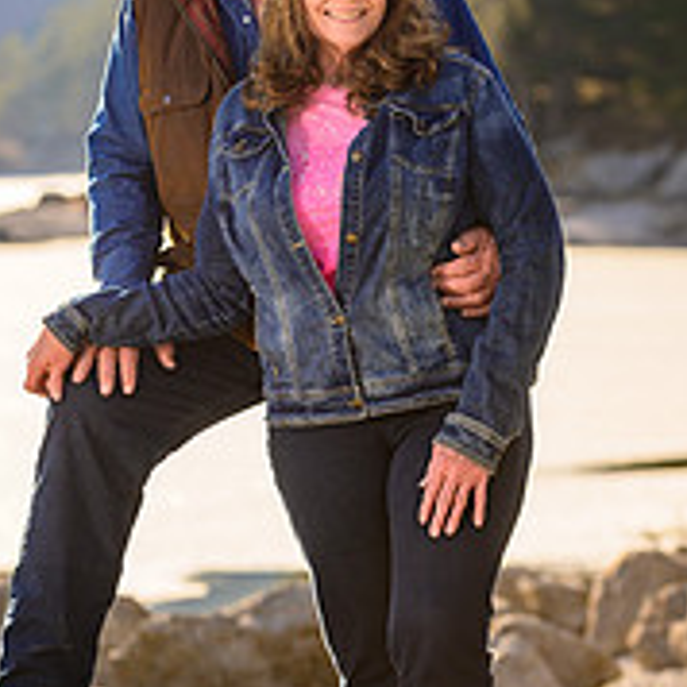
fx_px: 5591
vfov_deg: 7.0
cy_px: 278
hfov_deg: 7.0
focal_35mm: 249
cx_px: 315
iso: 125
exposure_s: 1/640
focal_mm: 116
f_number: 4.5
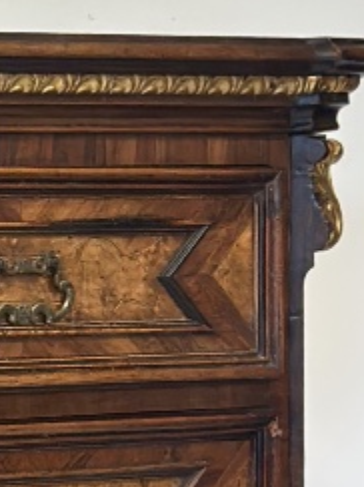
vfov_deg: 8.2
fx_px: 3326
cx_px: -456
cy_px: 681
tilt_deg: -5.5
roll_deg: +1.1
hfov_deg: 6.0
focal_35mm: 237
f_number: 1.78
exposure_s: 1/50
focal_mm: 6.86
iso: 125
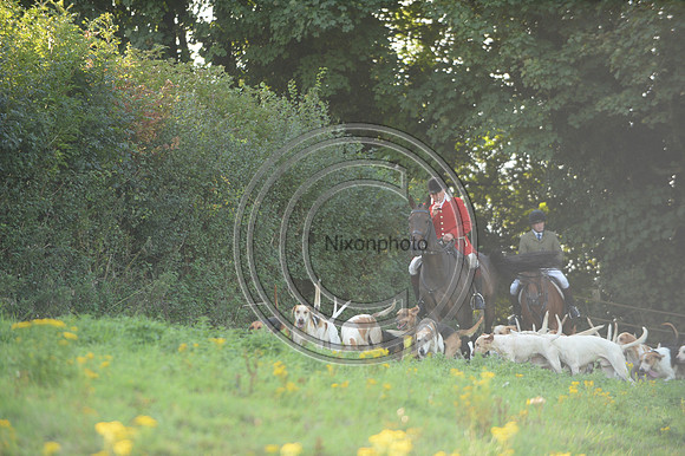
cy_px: 228
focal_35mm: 200
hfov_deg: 10.3
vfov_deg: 6.9
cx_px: 342
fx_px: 3803
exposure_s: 1/1000
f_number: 2.8
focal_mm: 200
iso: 800
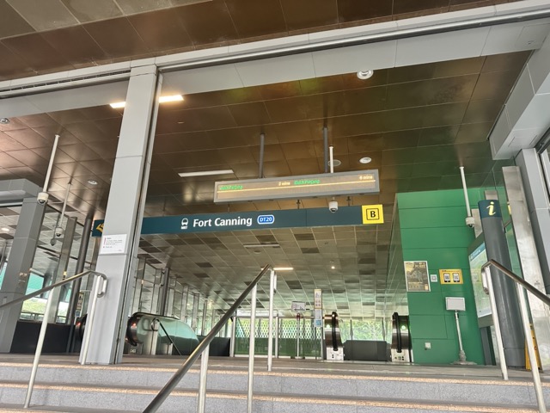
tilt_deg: +18.6
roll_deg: -1.7
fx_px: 381
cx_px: 275
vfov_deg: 56.8
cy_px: 206
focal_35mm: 24
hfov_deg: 71.6
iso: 400
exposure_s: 1/57
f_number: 1.78
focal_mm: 6.86
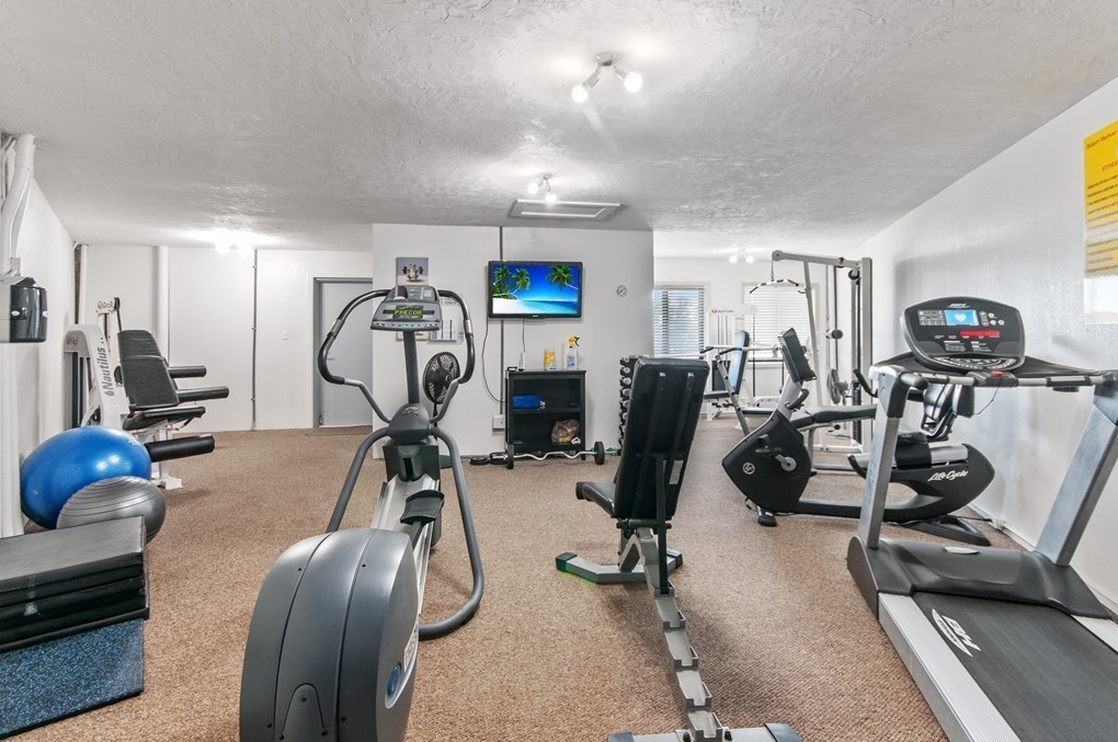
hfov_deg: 96.8
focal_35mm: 16
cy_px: 385
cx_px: 560
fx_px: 496
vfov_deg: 73.5
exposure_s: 1/1.25
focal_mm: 10
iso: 200
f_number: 5.6
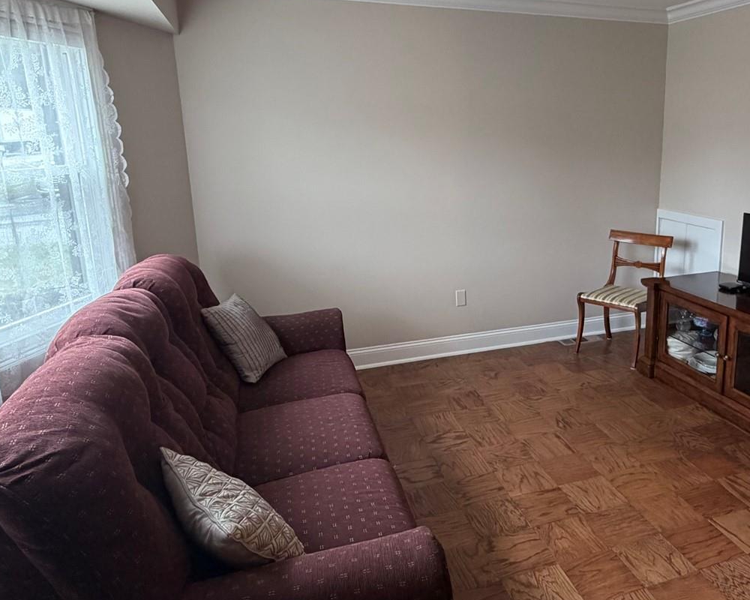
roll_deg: +0.1
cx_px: 510
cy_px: 269
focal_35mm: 28
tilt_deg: -13.2
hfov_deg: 60.5
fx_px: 622
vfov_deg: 51.4
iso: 320
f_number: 2.2
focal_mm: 2.22
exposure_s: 1/120
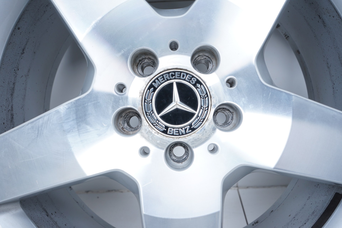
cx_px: 171
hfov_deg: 62.0
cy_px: 114
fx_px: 285
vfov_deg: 43.5
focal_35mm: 30
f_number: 7.1
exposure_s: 1/100
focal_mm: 30
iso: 250
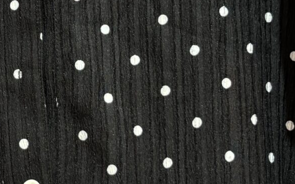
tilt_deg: +4.6
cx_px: 33
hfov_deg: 17.2
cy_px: 51
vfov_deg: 10.9
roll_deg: +1.9
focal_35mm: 120
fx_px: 964
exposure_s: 1/50
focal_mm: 5.96
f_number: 1.6
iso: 250
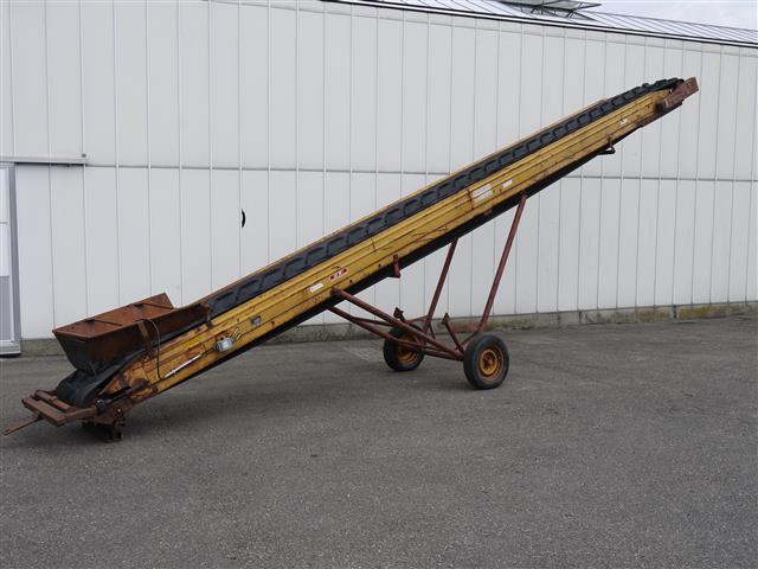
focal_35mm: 36
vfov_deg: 39.7
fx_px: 788
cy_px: 284
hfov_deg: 51.4
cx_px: 379
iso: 100
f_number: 8
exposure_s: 1/400
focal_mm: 18
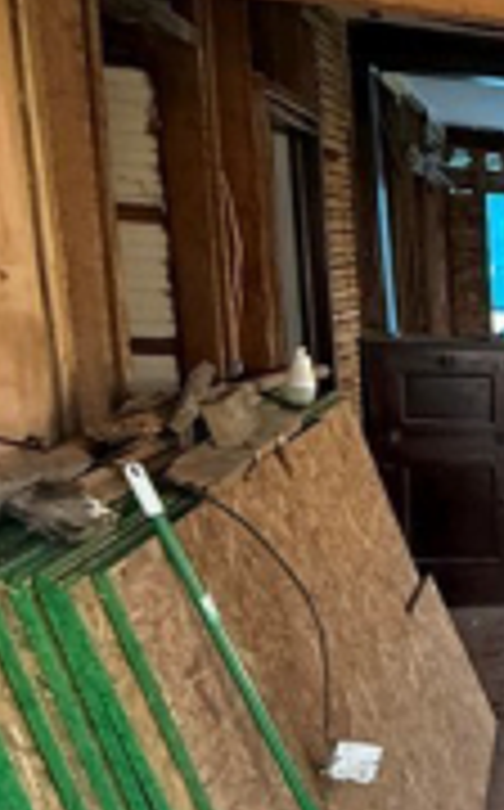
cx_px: 1058
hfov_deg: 16.6
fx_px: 1213
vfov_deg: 36.5
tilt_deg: -11.7
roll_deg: -2.6
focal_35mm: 55
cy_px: 547
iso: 320
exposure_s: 1/94
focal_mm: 2.22
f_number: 2.2
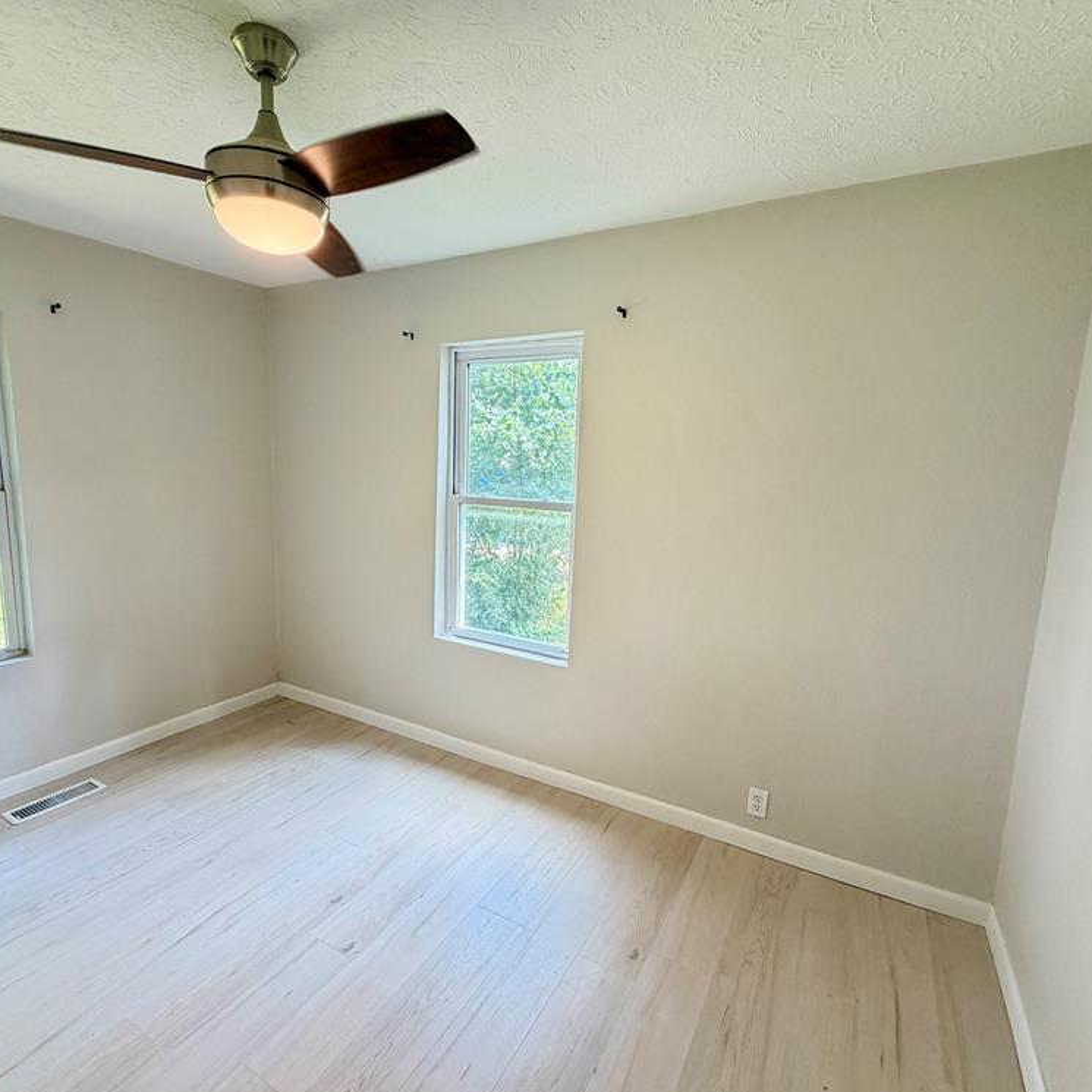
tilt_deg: -9.0
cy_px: 551
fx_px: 607
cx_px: 528
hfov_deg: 83.9
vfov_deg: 84.0
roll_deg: -1.5
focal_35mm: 17
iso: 160
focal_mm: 2.22
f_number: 2.2
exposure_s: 1/60
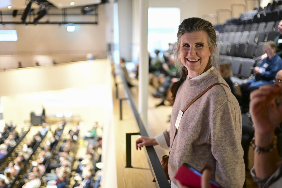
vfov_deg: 37.9
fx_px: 274
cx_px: 141
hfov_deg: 54.4
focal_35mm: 35
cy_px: 94
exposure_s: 1/250
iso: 7200
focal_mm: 35
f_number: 1.4
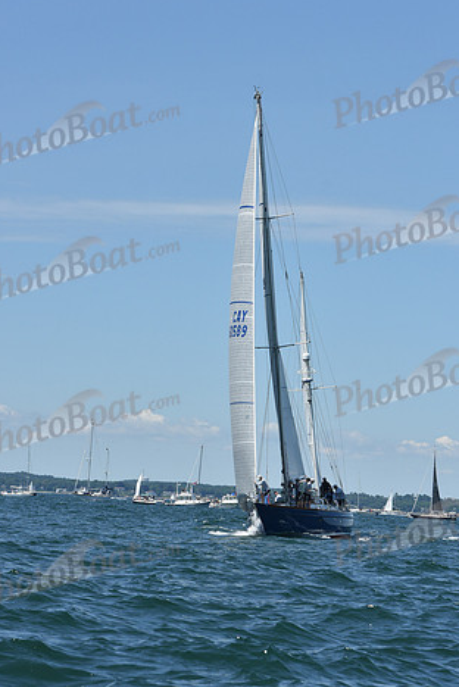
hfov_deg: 9.5
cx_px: 257
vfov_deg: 14.2
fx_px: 2750
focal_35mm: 144
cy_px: 324
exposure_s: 1/1000
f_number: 9
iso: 250
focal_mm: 116
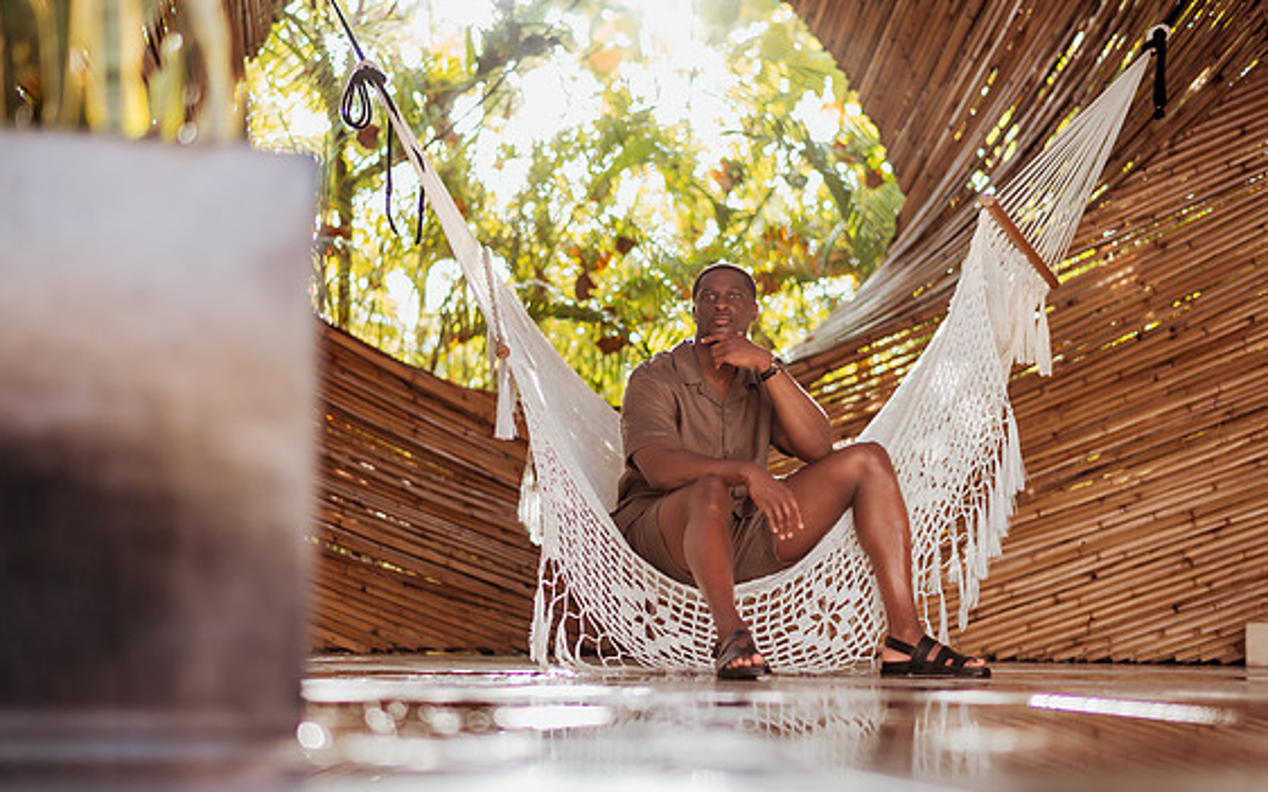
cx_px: 623
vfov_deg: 20.3
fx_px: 2211
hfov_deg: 32.0
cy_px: 385
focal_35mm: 64
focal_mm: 58
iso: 125
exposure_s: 1/250
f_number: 1.4
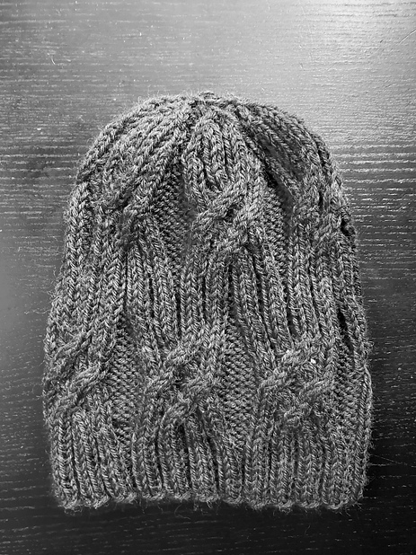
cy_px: 280
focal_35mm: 29
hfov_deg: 48.2
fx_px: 465
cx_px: 201
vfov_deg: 61.7
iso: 640
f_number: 1.8
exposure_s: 1/20
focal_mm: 3.99
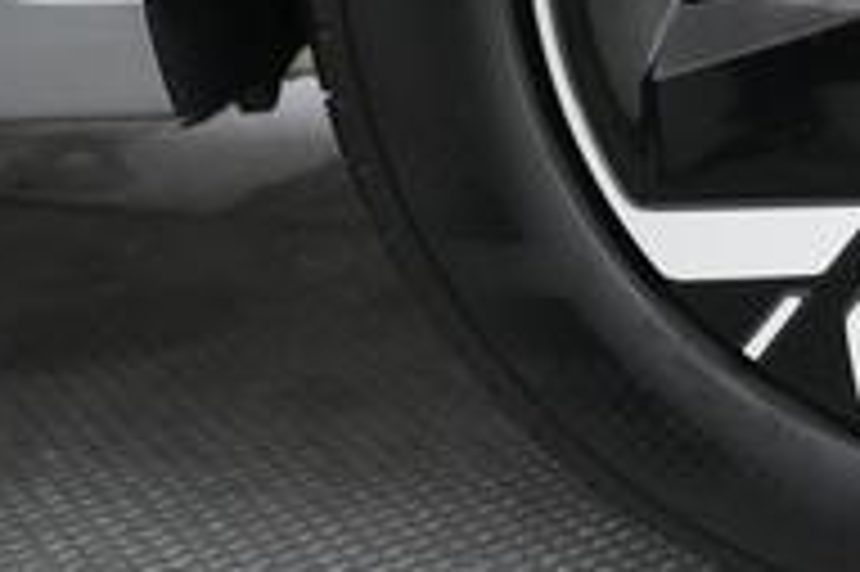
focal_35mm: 87
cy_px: -77
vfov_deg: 15.2
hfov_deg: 21.3
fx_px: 2076
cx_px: 1099
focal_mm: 26
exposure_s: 1/160
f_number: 2.8
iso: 5000
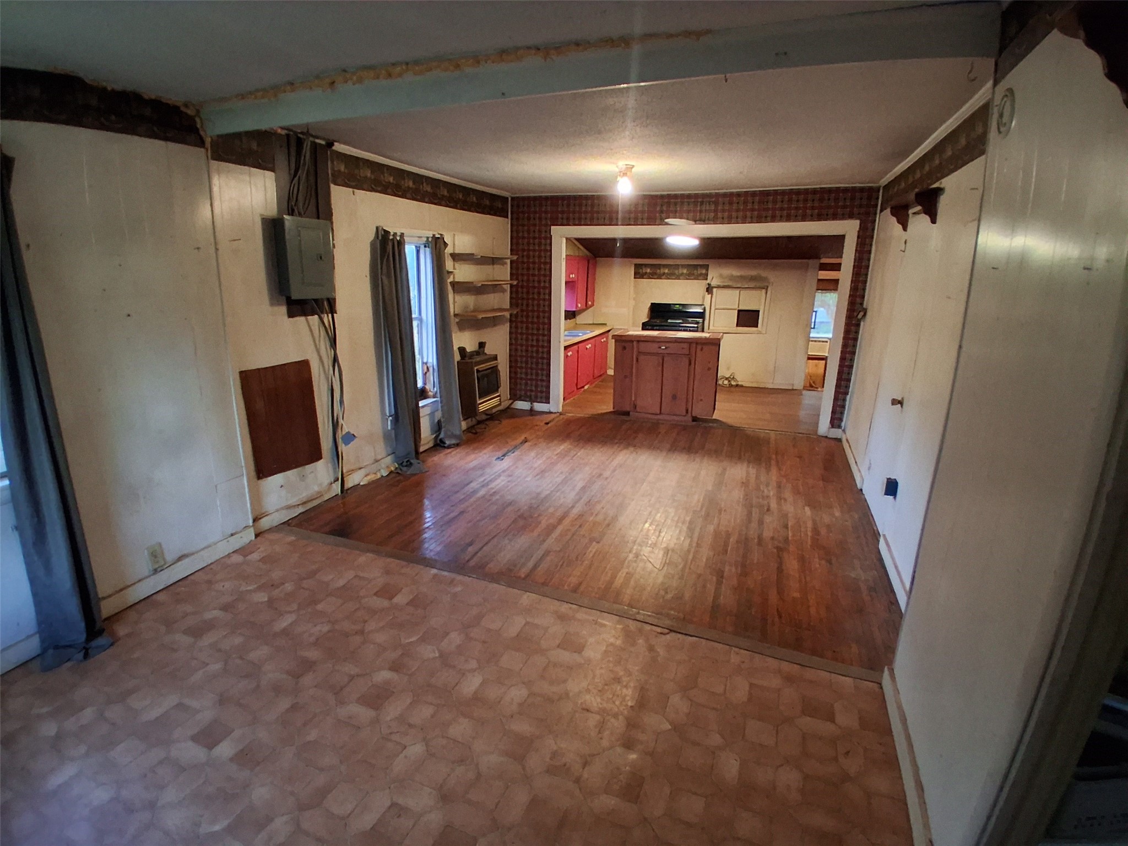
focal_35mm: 17
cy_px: 423
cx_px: 564
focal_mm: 1.4
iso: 500
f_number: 2.2
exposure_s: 1/24
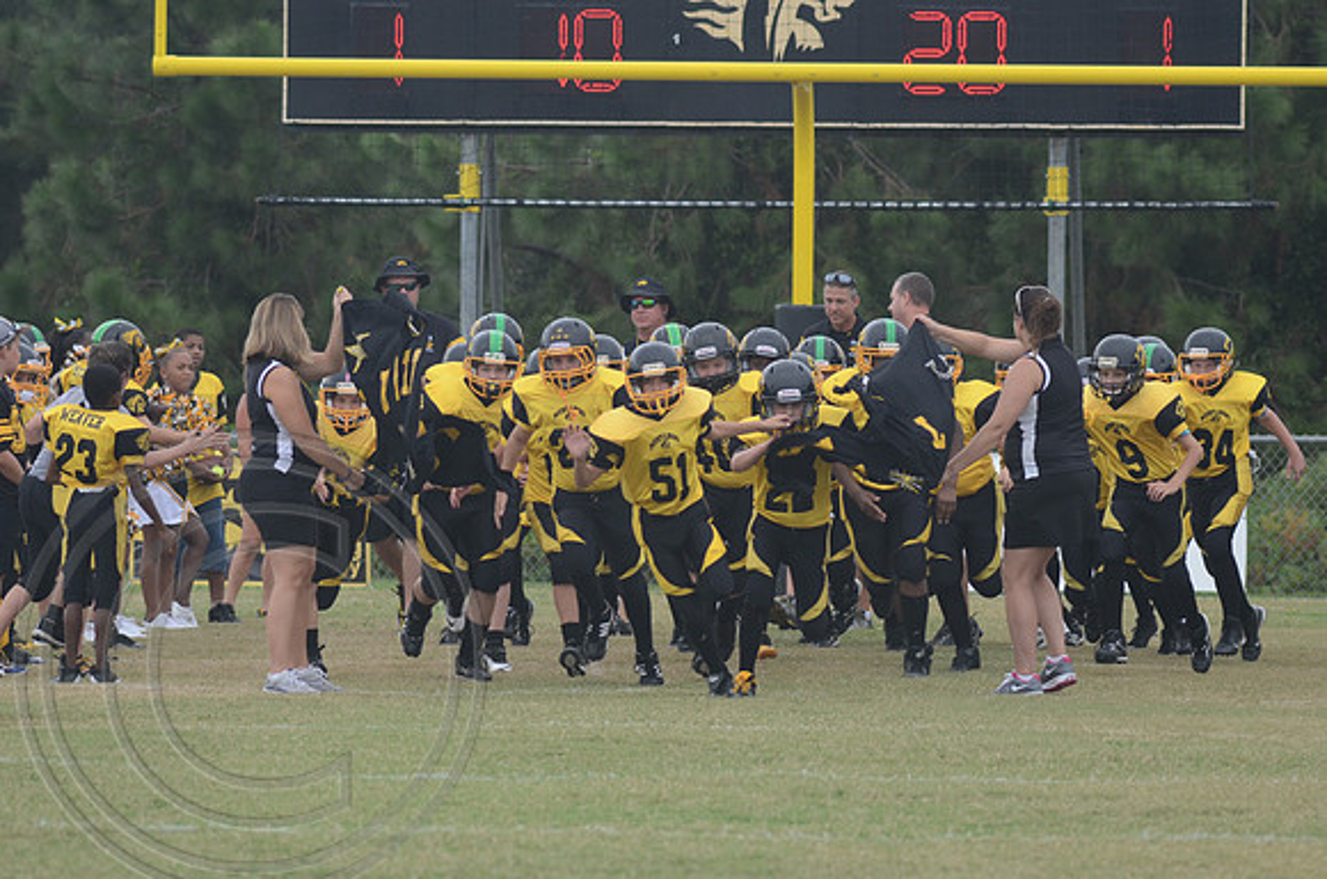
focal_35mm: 300
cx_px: 664
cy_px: 440
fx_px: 11034
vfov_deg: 4.6
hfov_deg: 6.9
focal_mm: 200
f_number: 5.6
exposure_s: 1/640
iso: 400
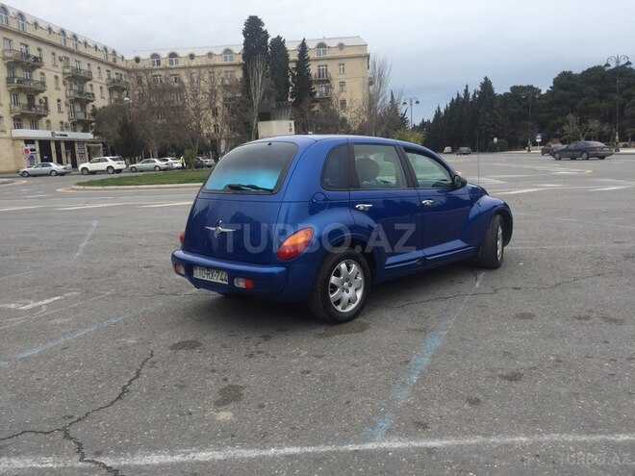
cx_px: 318
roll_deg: +3.1
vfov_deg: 48.2
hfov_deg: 61.7
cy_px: 238
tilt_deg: -8.1
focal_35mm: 29
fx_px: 532
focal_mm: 4.15
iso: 32
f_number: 2.2
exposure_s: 1/1014
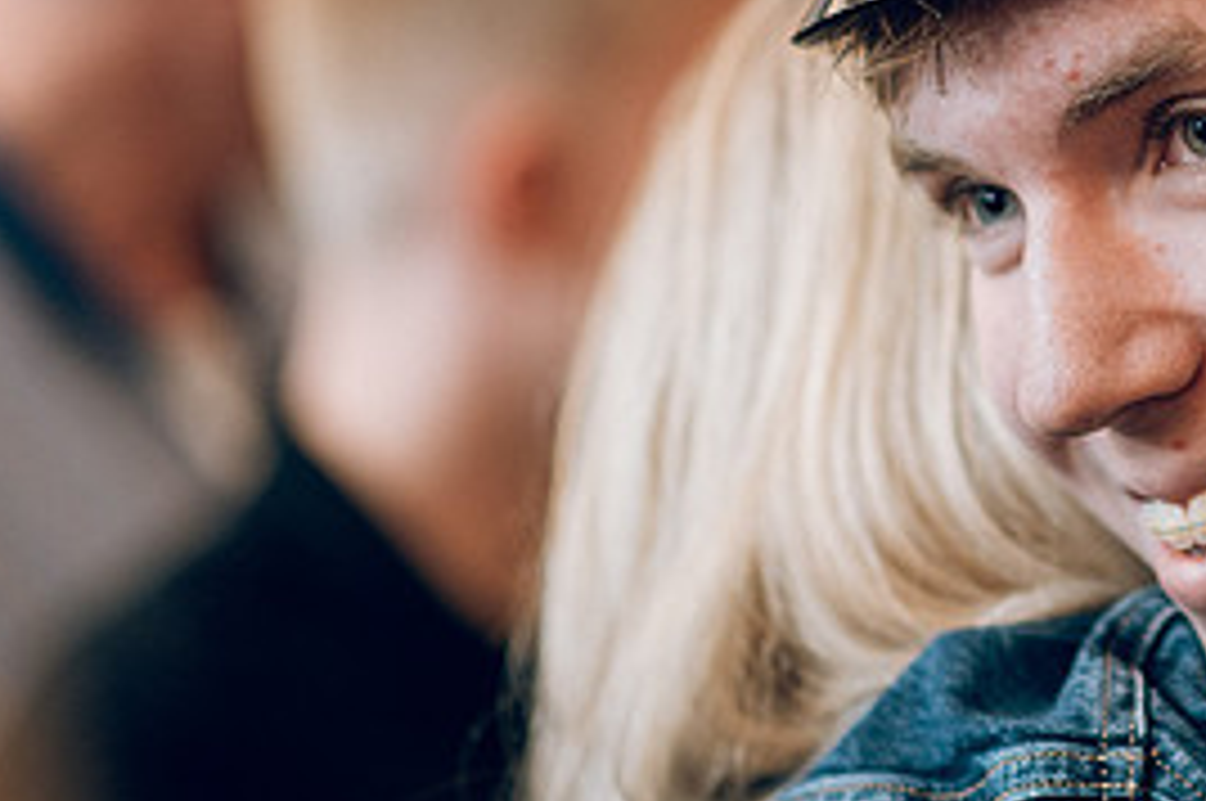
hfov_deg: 11.1
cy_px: 176
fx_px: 6156
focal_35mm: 184
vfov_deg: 7.4
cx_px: 1242
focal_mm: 85
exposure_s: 1/200
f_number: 1.8
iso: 640
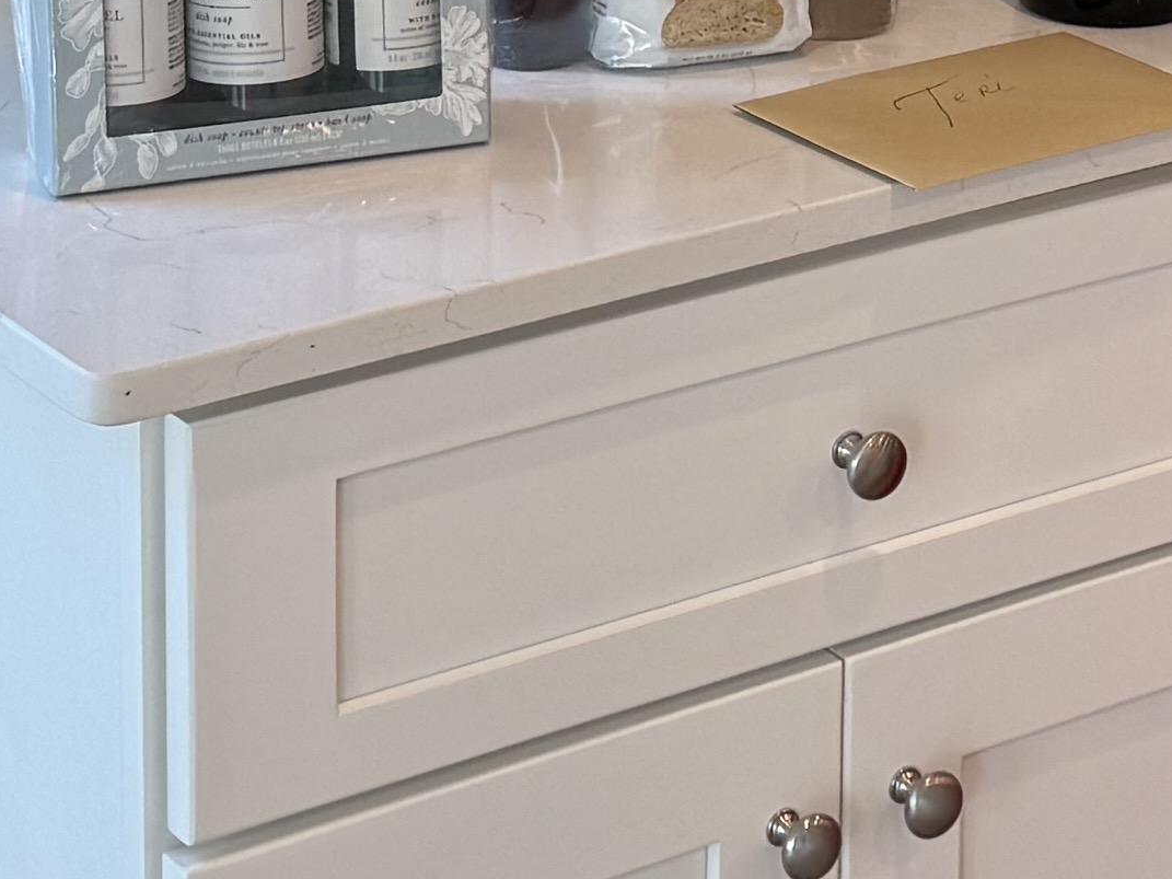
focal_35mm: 128
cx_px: 933
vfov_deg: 11.1
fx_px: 4333
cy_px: -419
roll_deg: -1.3
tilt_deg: -11.4
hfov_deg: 15.3
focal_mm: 6.76
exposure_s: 1/120
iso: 100
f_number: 1.78
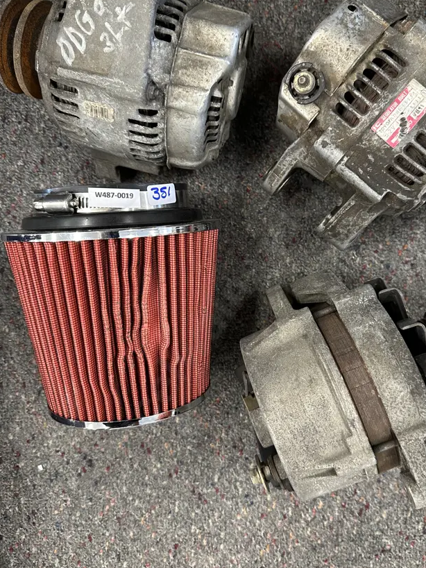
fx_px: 492
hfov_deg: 46.6
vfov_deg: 60.0
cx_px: 247
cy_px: 278
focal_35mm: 30
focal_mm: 6.86
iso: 250
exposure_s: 1/50
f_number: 1.78
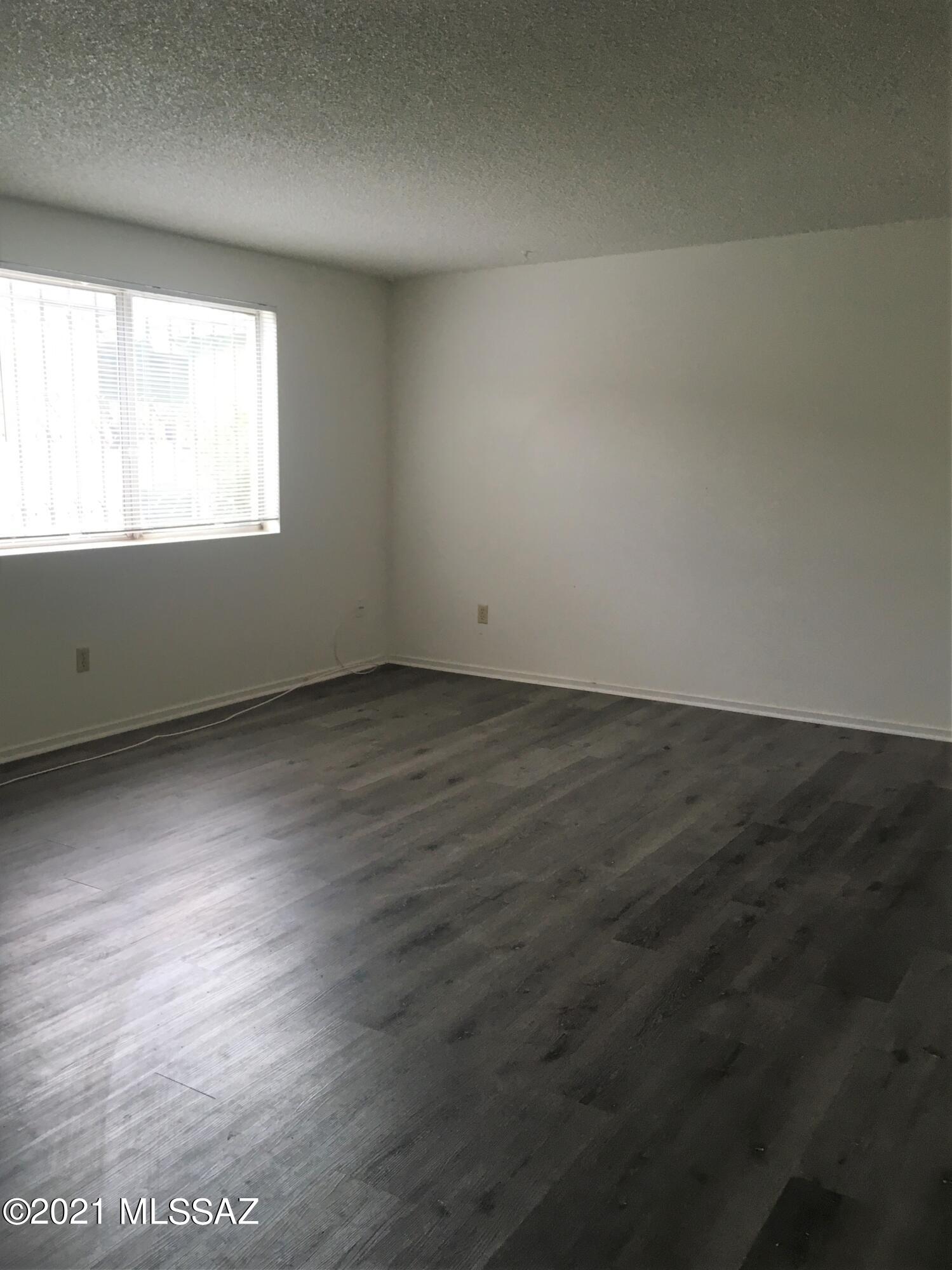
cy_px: 635
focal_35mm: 29
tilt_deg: -11.1
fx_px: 1064
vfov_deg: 61.7
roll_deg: +0.2
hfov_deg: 48.2
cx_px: 476
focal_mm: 4.15
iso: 32
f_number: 2.2
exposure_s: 1/30
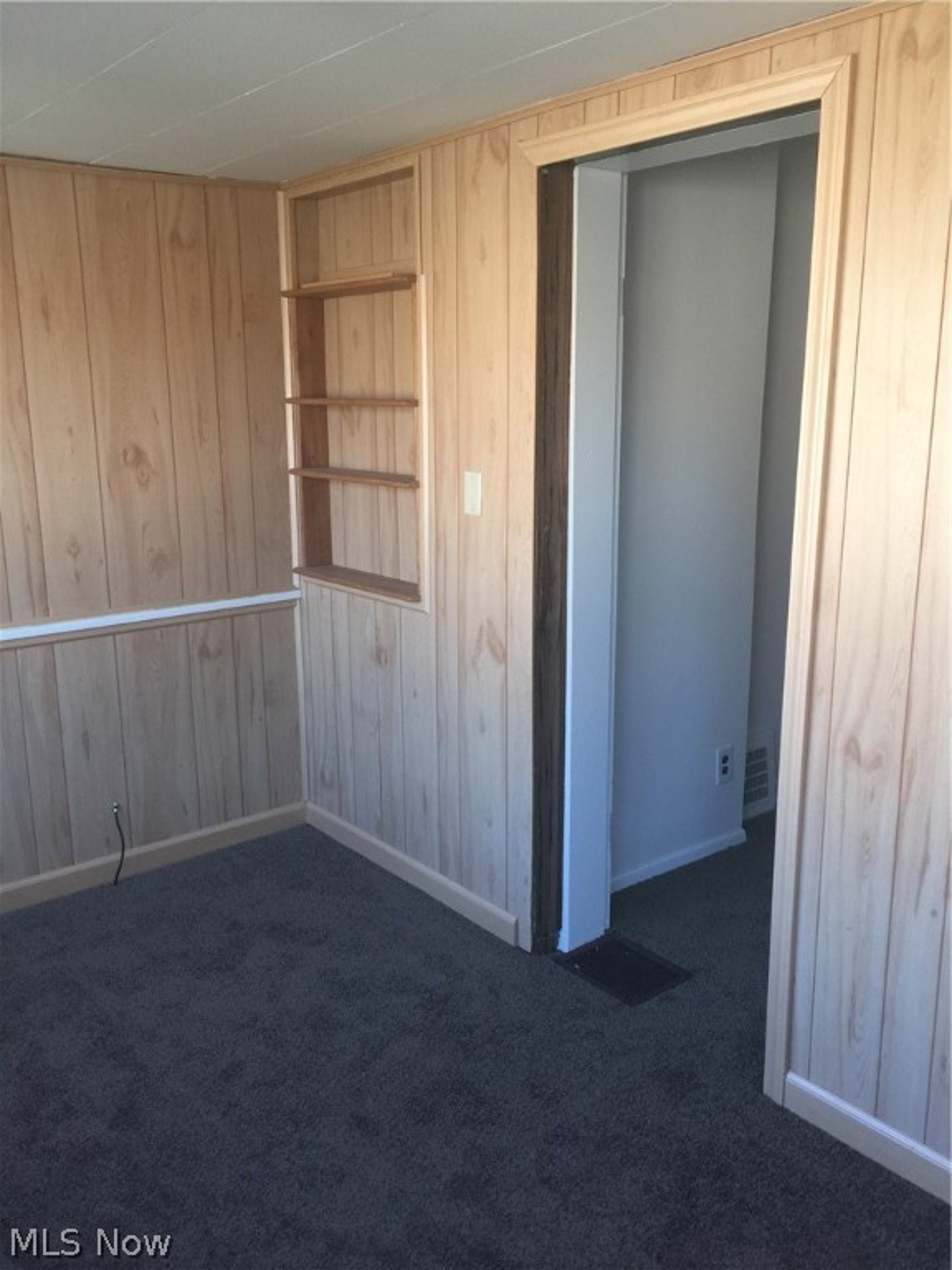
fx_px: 1063
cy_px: 635
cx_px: 476
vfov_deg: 61.7
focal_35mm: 29
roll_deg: +0.8
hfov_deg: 48.2
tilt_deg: -12.9
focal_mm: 4.15
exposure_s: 1/30
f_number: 2.2
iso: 32
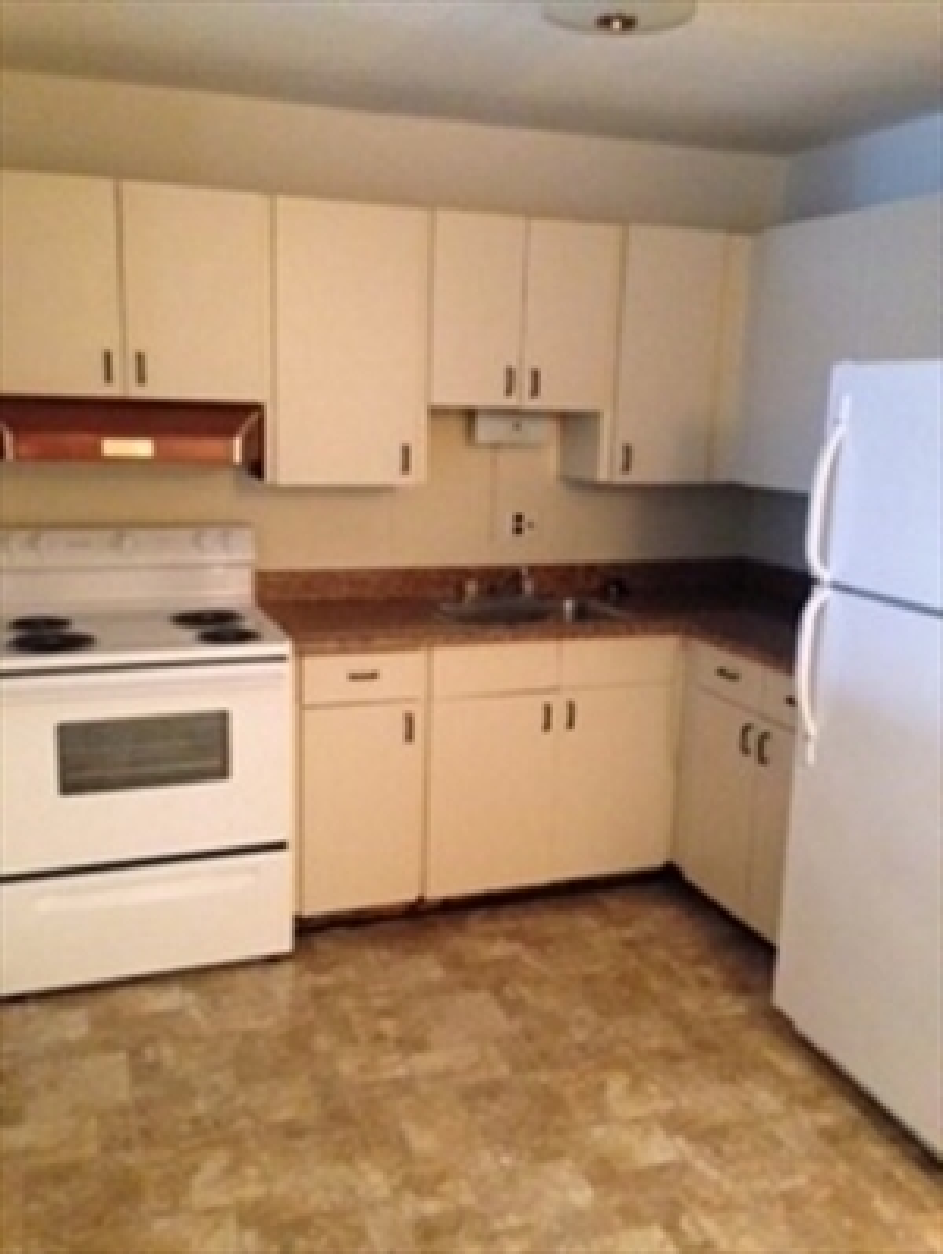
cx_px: 472
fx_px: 1197
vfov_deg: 55.3
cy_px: 627
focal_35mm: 33
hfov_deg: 43.0
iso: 800
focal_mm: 4.12
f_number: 2.4
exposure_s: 1/15
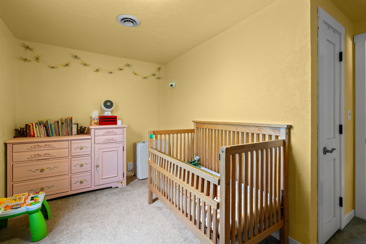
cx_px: 183
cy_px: 122
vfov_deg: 73.7
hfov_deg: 96.7
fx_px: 163
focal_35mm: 16
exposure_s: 1/3
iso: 640
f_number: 8
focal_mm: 16
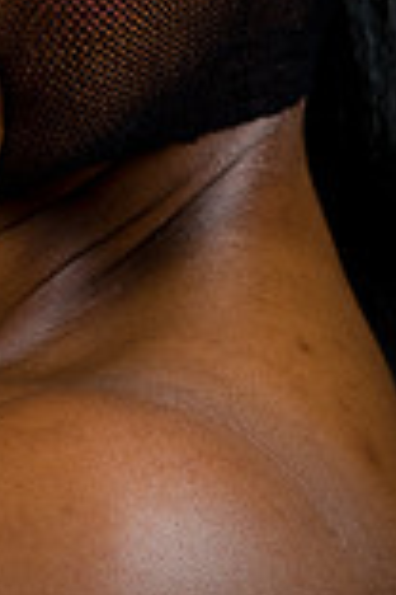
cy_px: -114
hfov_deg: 2.4
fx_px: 9503
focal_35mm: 576
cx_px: -97
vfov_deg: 3.6
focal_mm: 200
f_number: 5.6
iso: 200
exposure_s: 1/125
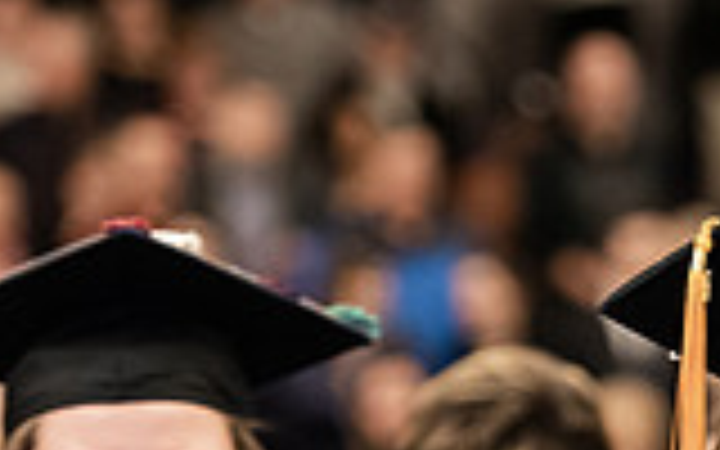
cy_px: 650
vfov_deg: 3.1
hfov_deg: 4.9
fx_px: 8418
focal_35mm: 429
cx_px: 1008
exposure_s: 1/200
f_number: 3.2
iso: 2000
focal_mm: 116
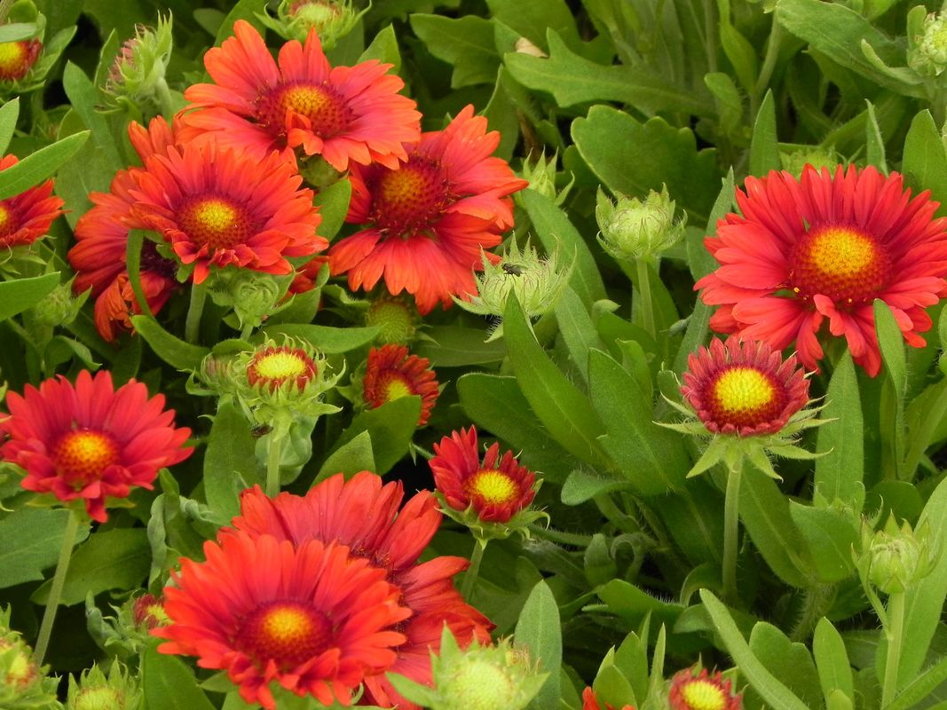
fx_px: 5033
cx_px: 474
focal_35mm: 184
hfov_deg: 10.7
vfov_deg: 8.1
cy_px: 355
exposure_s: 1/250
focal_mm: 32.7
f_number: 5
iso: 160
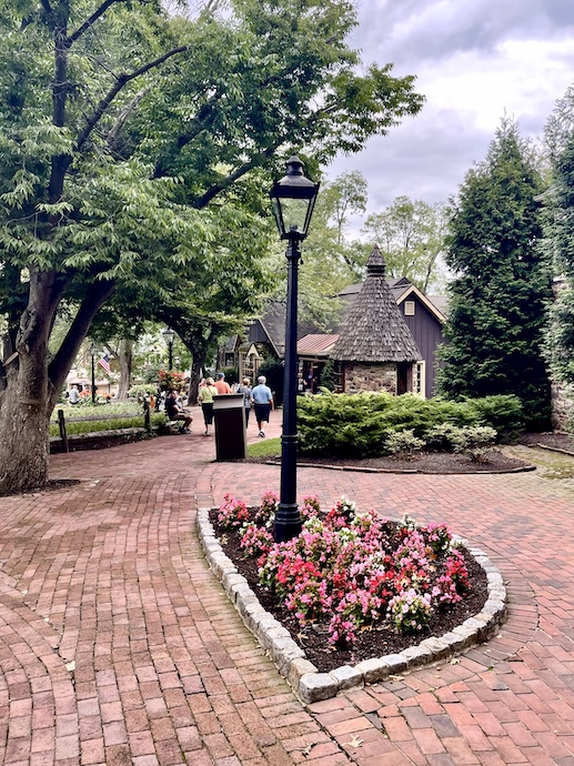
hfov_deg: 48.1
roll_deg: -2.3
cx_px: 326
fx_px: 642
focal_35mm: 29
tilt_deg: -0.4
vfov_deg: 61.5
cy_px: 339
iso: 32
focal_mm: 5.1
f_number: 1.6
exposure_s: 1/307
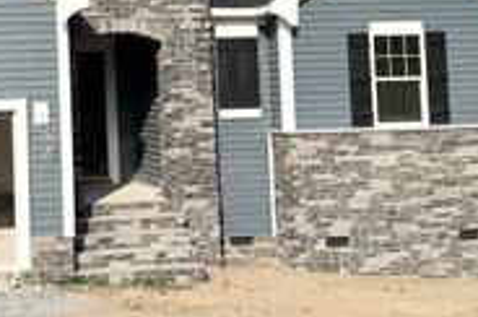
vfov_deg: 19.7
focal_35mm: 68
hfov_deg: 28.8
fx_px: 901
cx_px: 73
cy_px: 58
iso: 80
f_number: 1.78
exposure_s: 1/6410
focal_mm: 6.76
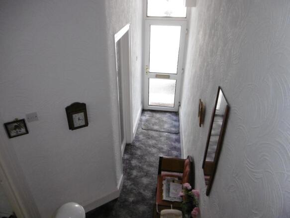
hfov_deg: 71.6
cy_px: 109
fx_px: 201
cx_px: 145
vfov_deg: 56.8
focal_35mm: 24
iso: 320
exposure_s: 1/60
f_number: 3.1
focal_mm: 4.3
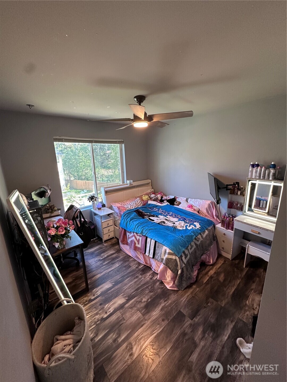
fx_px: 155
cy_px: 191
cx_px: 144
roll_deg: +1.5
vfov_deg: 102.1
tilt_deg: -12.8
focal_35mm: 14
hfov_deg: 85.7
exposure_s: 1/60
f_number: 2.2
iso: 250
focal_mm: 2.22
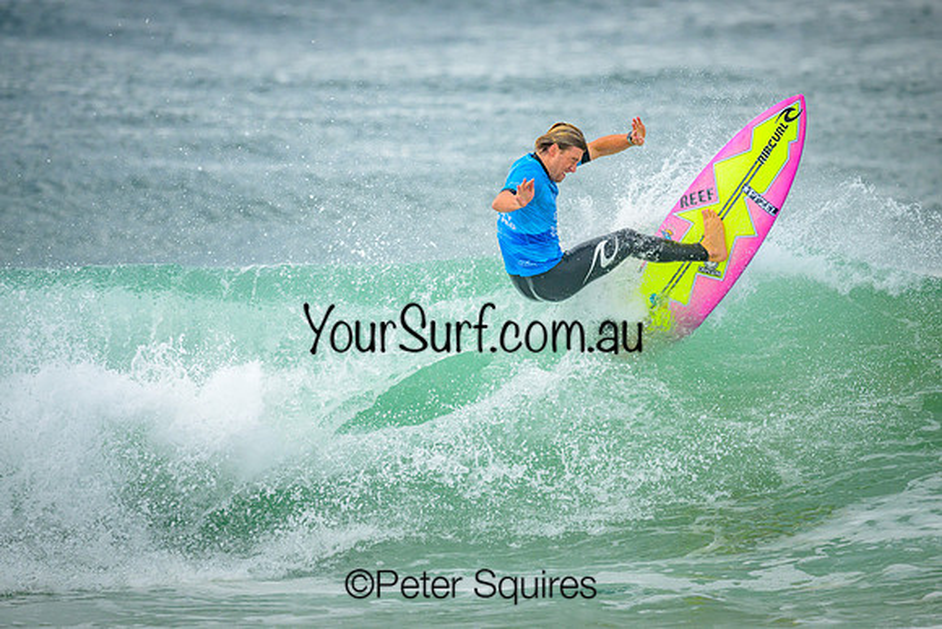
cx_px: 471
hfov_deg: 2.6
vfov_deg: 1.7
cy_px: 314
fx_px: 20937
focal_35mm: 800
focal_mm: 800
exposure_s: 1/2000
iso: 640
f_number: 6.3
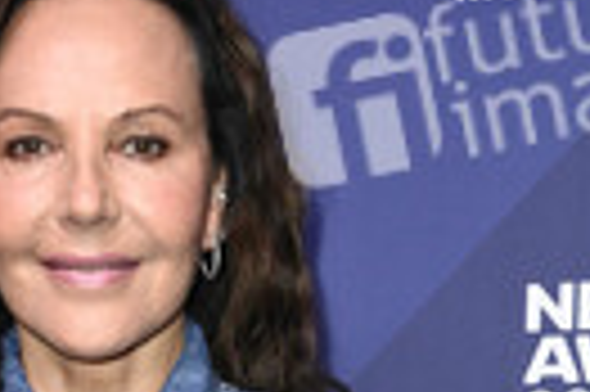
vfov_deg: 8.2
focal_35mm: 159
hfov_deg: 12.9
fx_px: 2603
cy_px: 757
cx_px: 90
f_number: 5.6
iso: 800
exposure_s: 1/250
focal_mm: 52
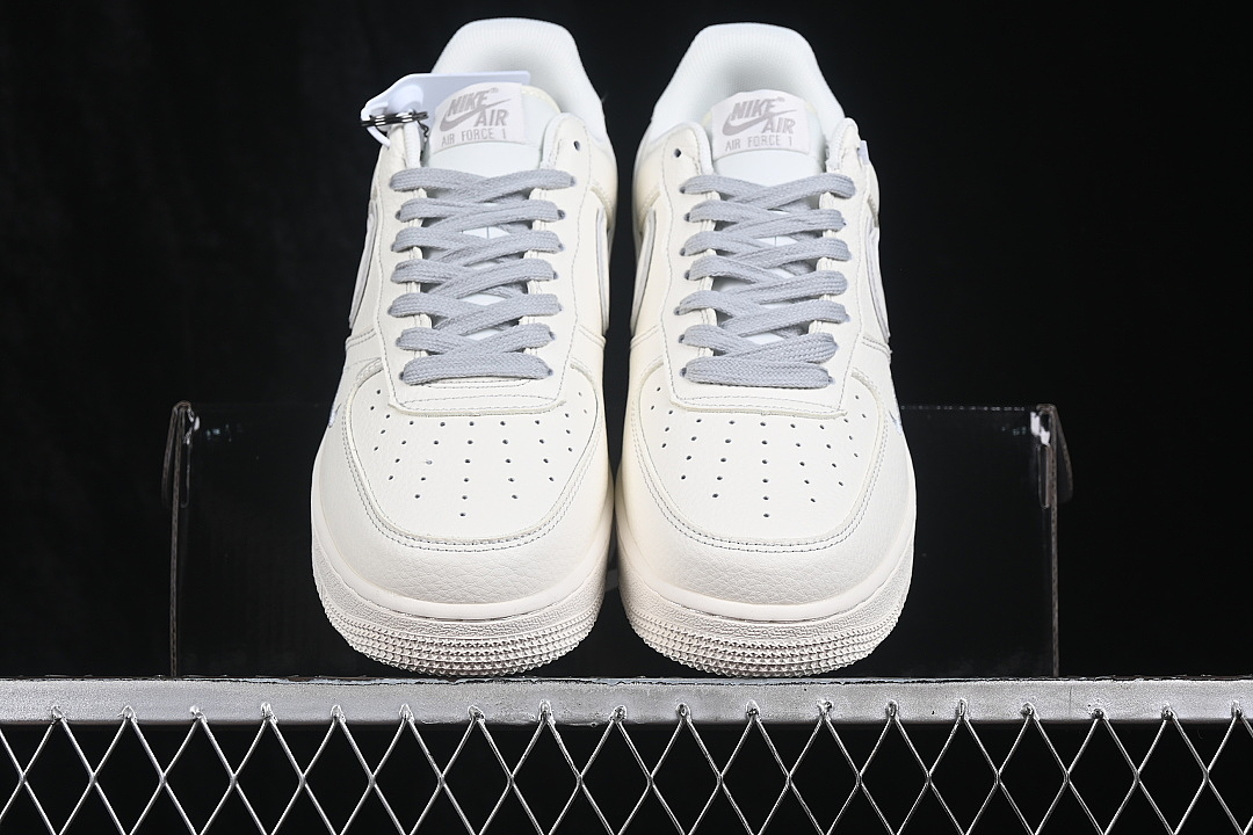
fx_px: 2610
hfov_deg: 27.0
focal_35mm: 75
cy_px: 418
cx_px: 626
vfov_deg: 18.2
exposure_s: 1/80
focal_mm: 50
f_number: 8
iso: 160
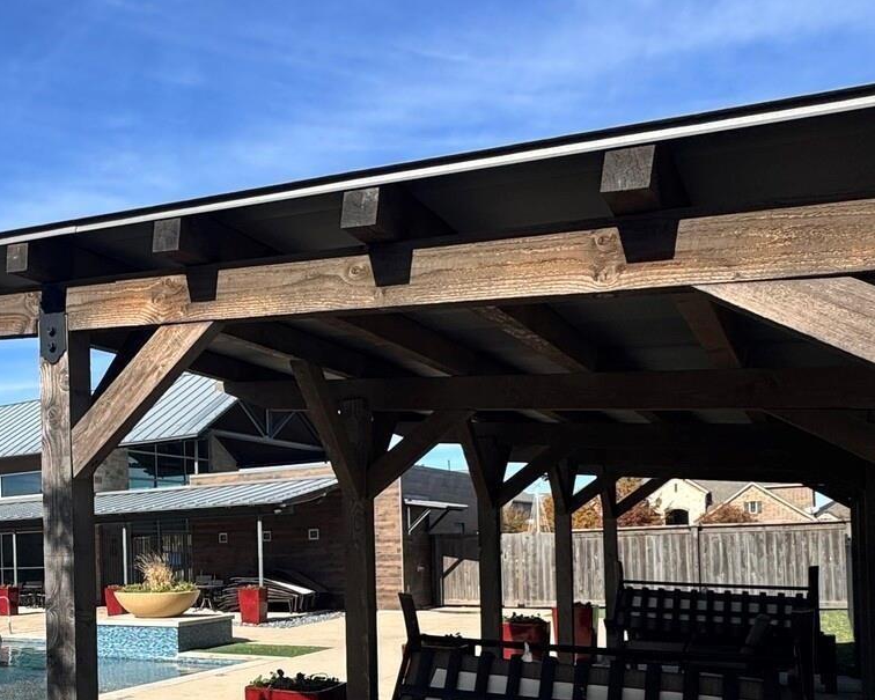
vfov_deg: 38.7
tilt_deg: -0.5
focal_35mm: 37
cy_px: 553
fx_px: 958
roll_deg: +1.2
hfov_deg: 42.3
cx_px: -5
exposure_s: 1/1976
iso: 40
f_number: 2.2
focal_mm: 2.22
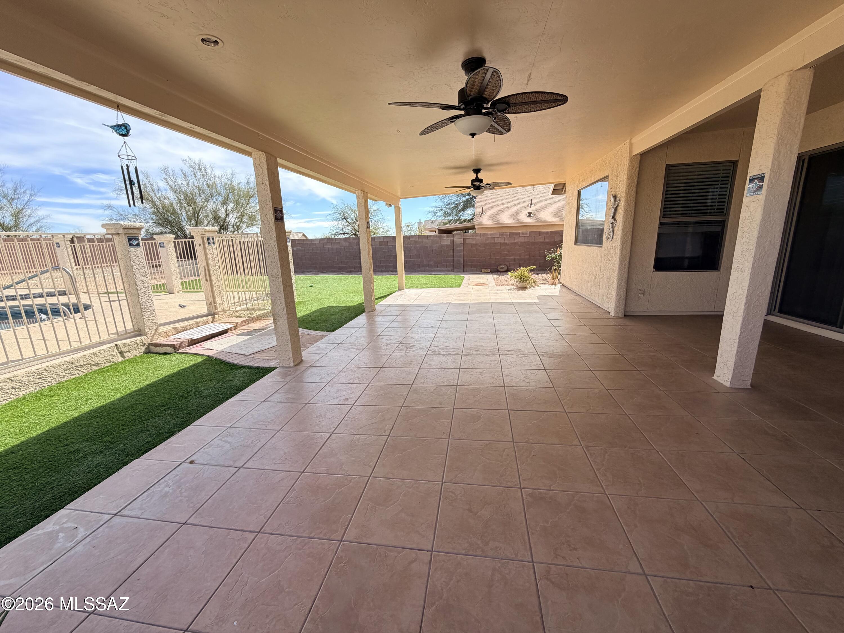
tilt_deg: -12.7
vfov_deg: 85.7
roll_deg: +1.9
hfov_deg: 102.1
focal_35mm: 14
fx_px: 341
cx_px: 422
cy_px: 316
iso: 40
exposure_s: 1/679
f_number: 2.2
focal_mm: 2.22
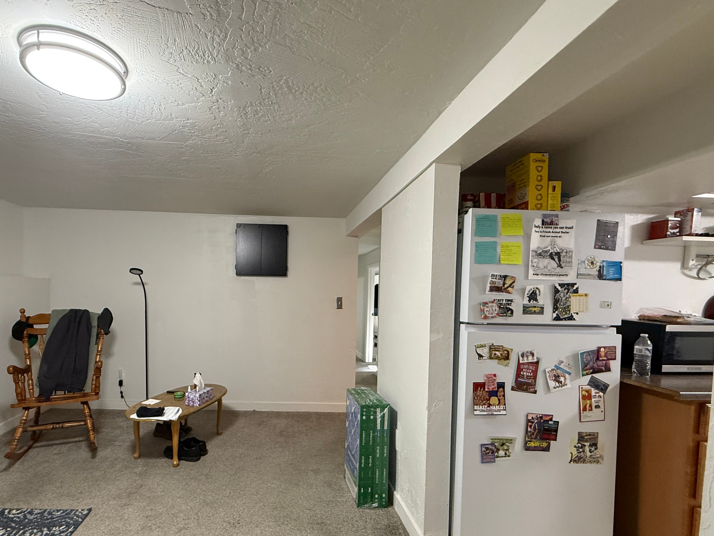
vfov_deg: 71.1
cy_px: 310
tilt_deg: -1.4
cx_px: 293
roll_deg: -1.6
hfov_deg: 86.9
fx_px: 371
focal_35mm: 18
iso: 400
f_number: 2.2
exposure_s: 1/60
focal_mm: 2.22
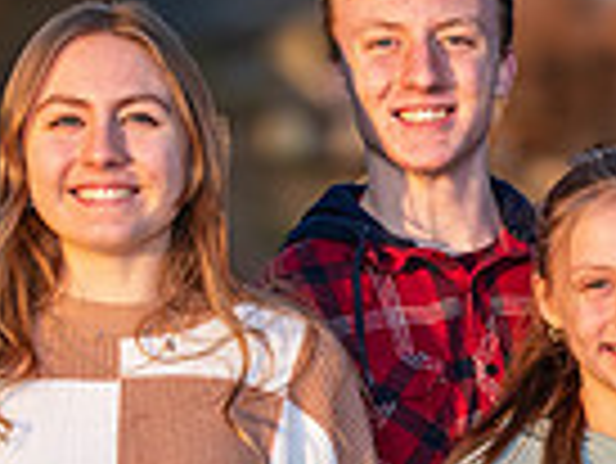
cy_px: 534
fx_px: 3473
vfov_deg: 7.6
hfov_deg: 9.8
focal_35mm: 195
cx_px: 959
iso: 400
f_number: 4
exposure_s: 1/500
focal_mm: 38
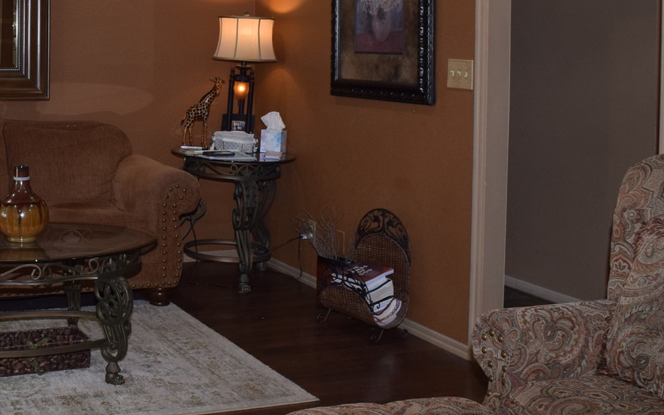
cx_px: 65
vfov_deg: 23.2
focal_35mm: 55
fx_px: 995
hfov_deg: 34.8
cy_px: 85
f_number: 8
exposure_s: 1/60
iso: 400
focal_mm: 18
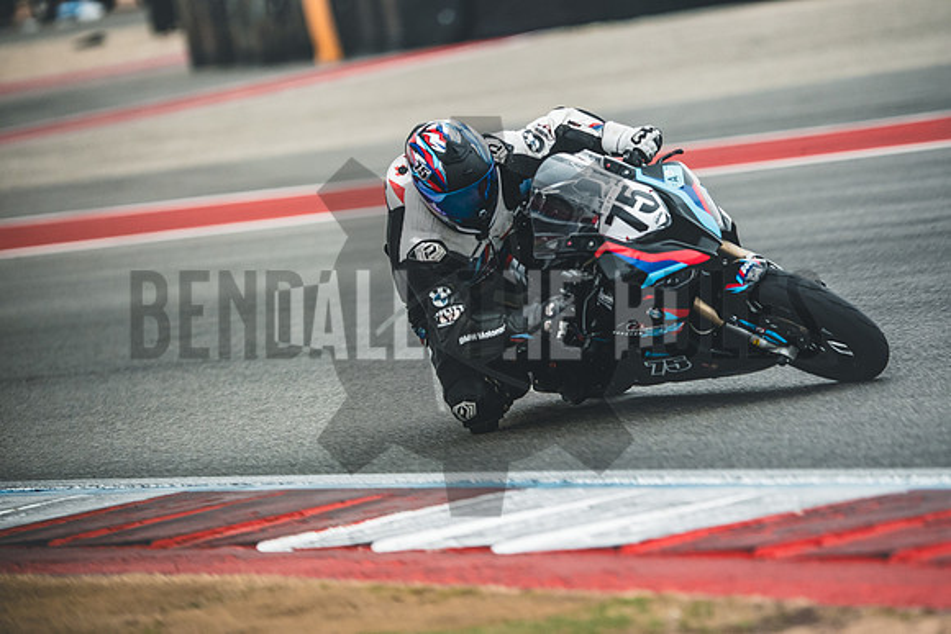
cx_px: 476
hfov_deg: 6.9
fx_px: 7926
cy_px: 317
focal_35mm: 300
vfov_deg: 4.6
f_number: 2
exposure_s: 1/4000
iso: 1250
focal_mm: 200
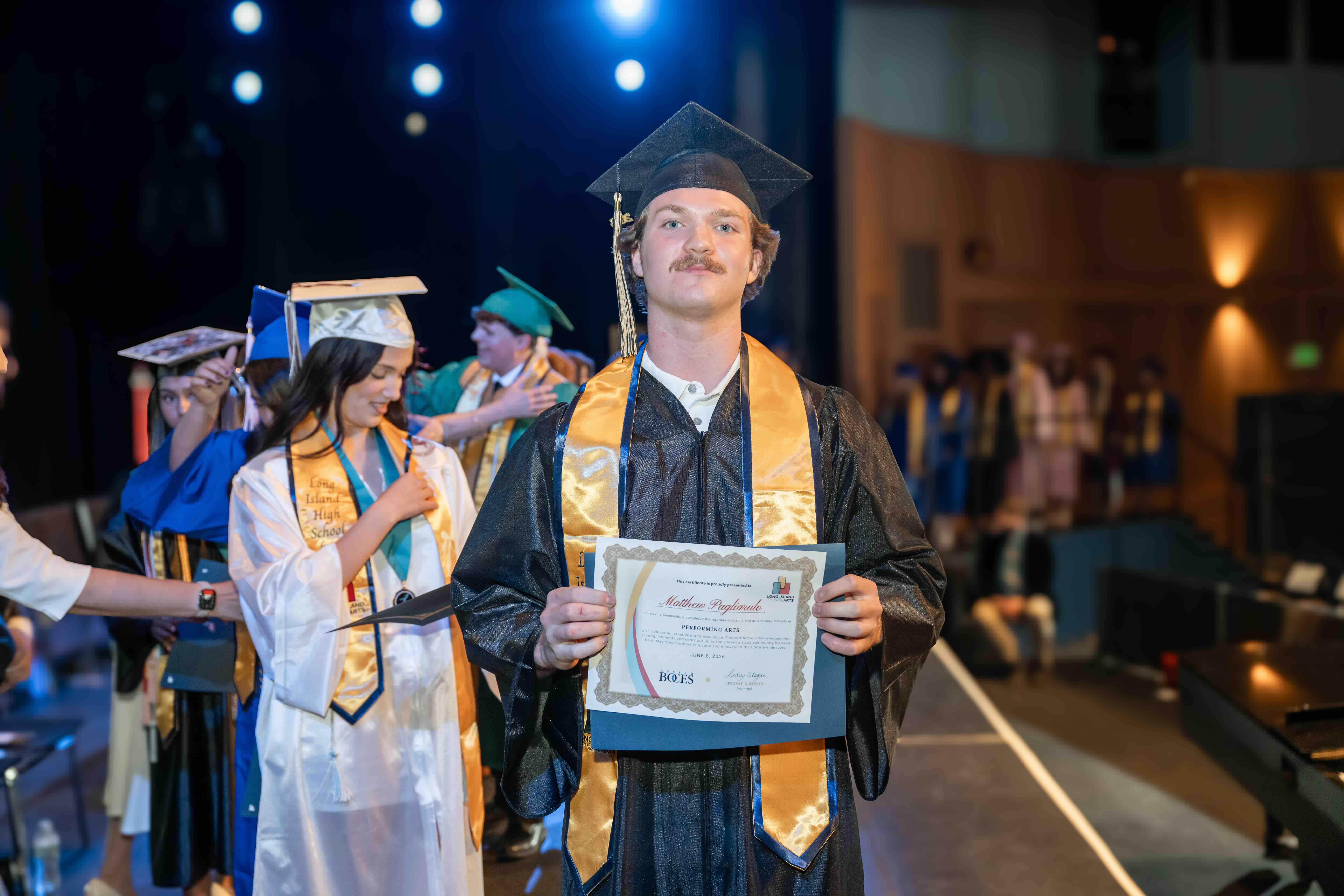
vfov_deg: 33.4
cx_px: 672
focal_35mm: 40
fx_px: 1493
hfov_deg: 48.5
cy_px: 448
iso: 1600
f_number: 3.5
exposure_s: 1/250
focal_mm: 40
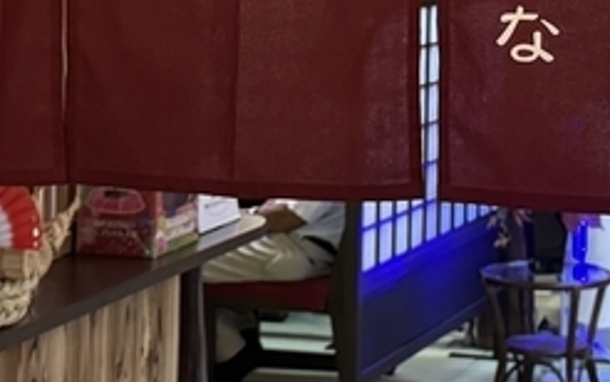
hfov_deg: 16.7
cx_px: 446
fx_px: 2062
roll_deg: -0.1
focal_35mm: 124
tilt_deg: -0.4
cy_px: -82
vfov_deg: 10.4
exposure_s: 1/60
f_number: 1.78
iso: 800
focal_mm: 6.76
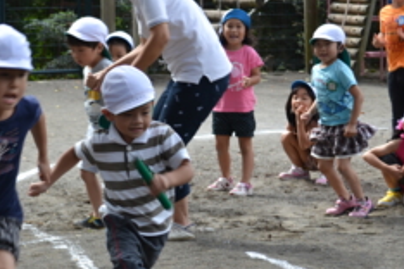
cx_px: 60
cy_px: 189
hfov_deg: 14.5
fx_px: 1581
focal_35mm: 141
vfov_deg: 9.7
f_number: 5.6
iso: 100
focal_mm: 55
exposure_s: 1/125
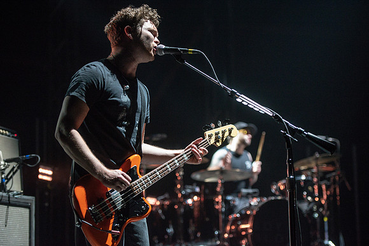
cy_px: 123
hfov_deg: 20.8
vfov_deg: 14.0
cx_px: 184
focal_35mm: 98
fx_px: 1005
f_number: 2.8
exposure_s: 1/250
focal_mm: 98
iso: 5000
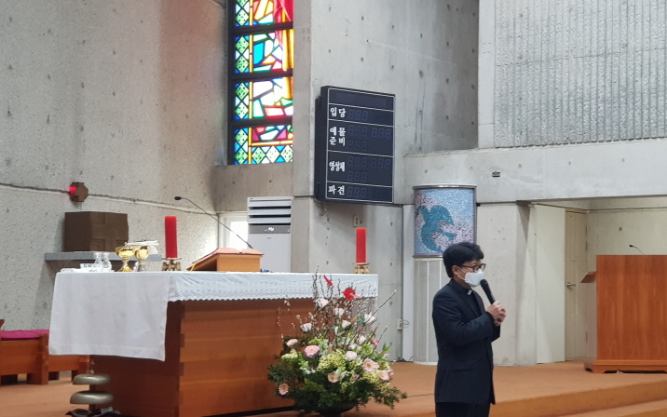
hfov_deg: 33.0
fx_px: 1127
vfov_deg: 20.9
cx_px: 347
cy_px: 247
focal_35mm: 62
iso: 200
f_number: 2.4
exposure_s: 1/24
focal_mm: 6
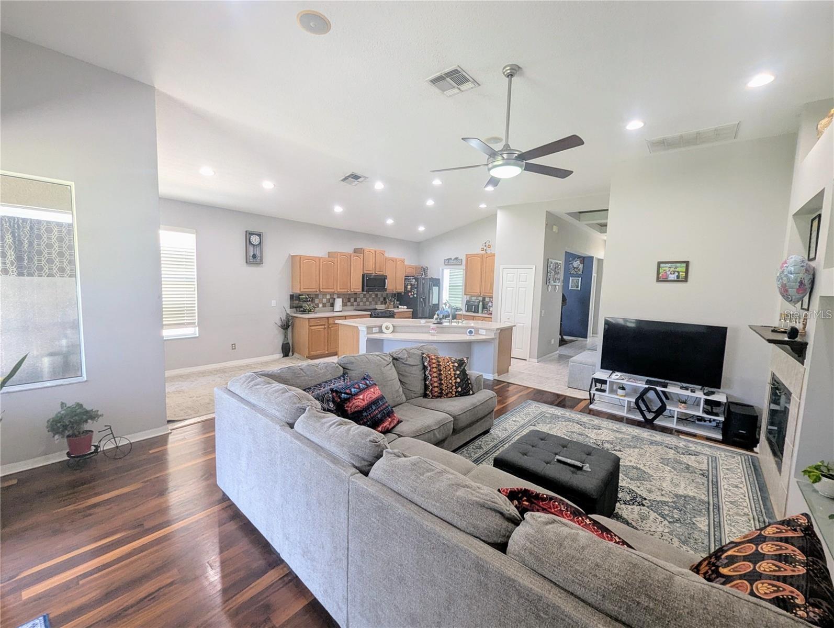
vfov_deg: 90.1
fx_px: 314
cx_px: 417
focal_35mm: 13
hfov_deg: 106.1
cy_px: 314
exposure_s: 1/30
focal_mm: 1.95
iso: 71
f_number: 2.2
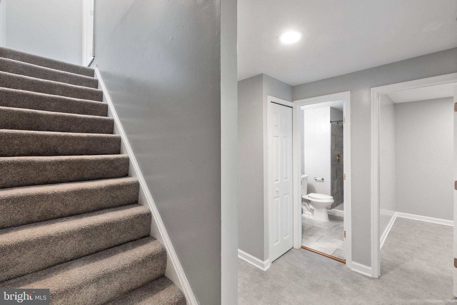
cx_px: 228
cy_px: 152
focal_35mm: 15
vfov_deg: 77.3
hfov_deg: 100.4
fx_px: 190
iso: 800
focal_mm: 10
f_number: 8
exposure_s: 1.3
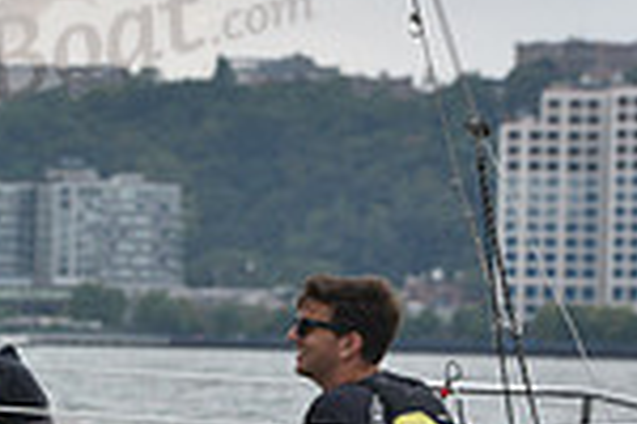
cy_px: 346
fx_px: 6706
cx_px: -501
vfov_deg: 3.6
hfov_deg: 5.4
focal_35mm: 379
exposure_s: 1/1250
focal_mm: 98
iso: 320
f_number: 5
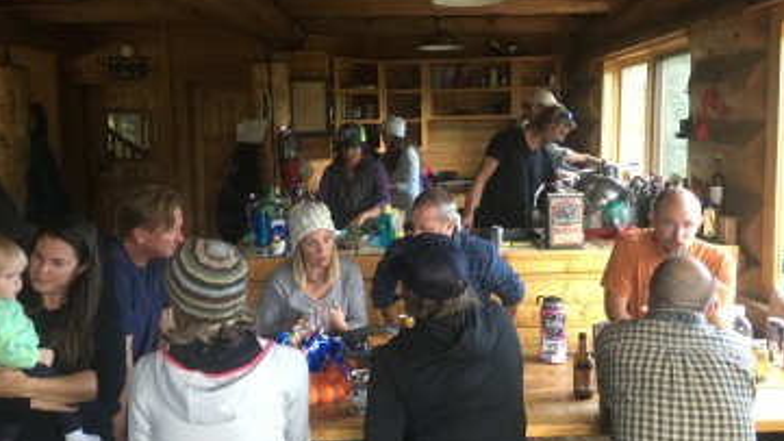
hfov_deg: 61.0
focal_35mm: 32
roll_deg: +2.3
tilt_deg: -4.9
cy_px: 178
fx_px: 665
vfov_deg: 36.5
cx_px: 393
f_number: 2.2
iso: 200
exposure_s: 1/20
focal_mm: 4.15
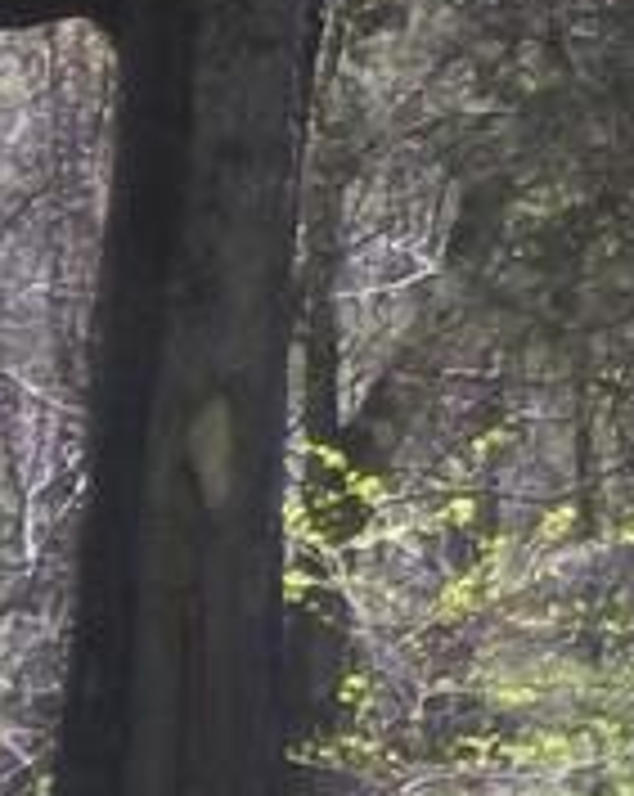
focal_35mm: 503
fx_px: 11828
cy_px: -67
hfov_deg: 3.1
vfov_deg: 3.8
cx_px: 1147
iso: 64
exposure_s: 1/160
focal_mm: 16
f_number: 4.1
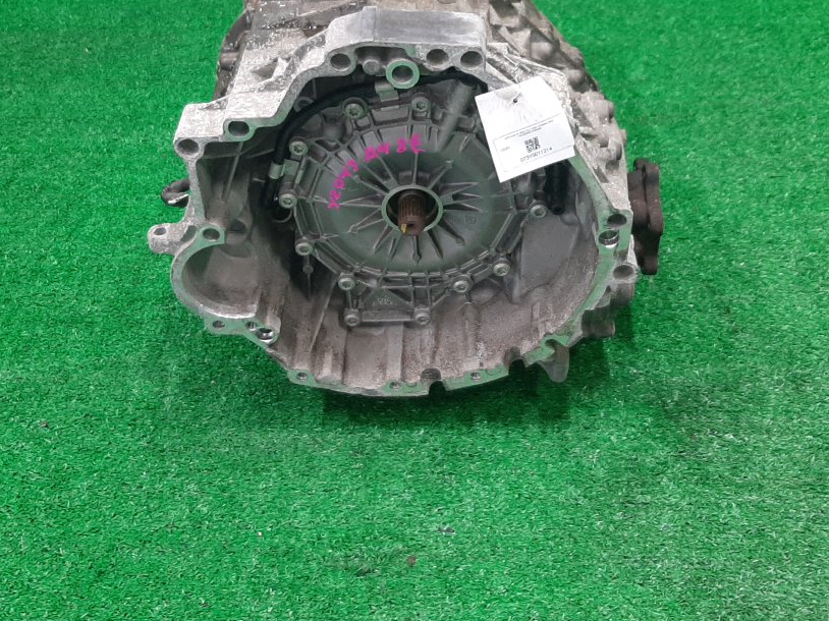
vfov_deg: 31.2
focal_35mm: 46
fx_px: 1101
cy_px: 203
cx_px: 382
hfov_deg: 41.2
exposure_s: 1/50
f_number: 1.7
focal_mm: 3.93
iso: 151
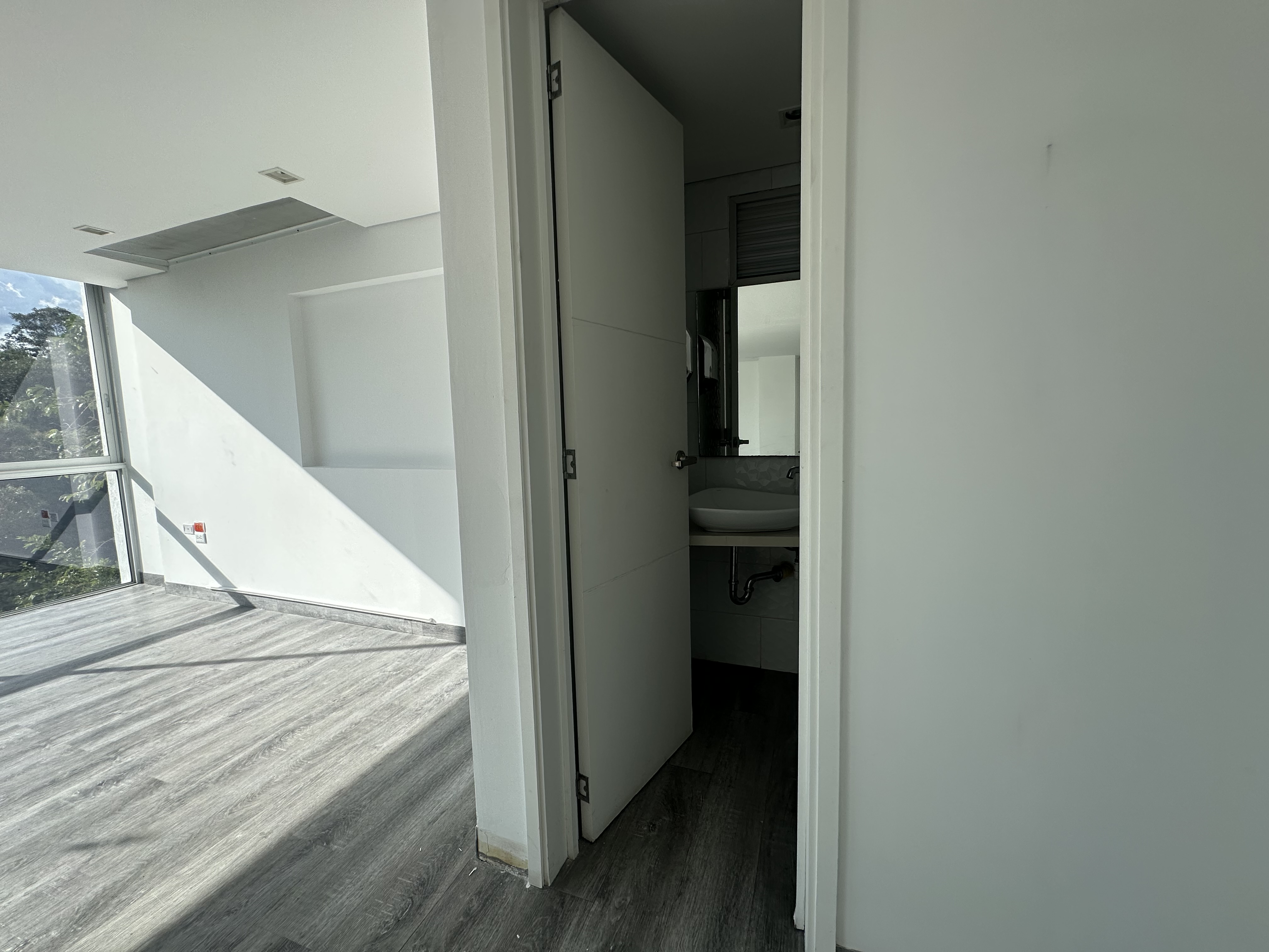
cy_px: 476
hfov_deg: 102.1
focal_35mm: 14
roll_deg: +1.1
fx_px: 513
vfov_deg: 85.7
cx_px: 634
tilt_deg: -3.4
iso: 40
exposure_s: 1/282
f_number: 2.2
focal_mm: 2.22
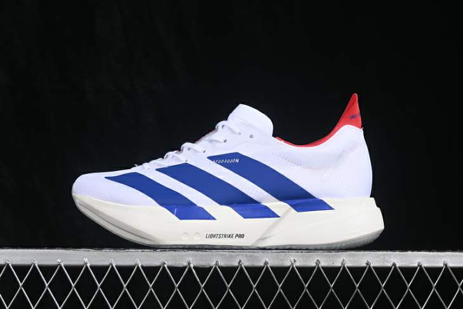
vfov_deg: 18.2
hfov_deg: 27.0
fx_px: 964
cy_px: 154
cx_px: 232
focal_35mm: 75
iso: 160
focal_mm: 50
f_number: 8
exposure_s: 1/80
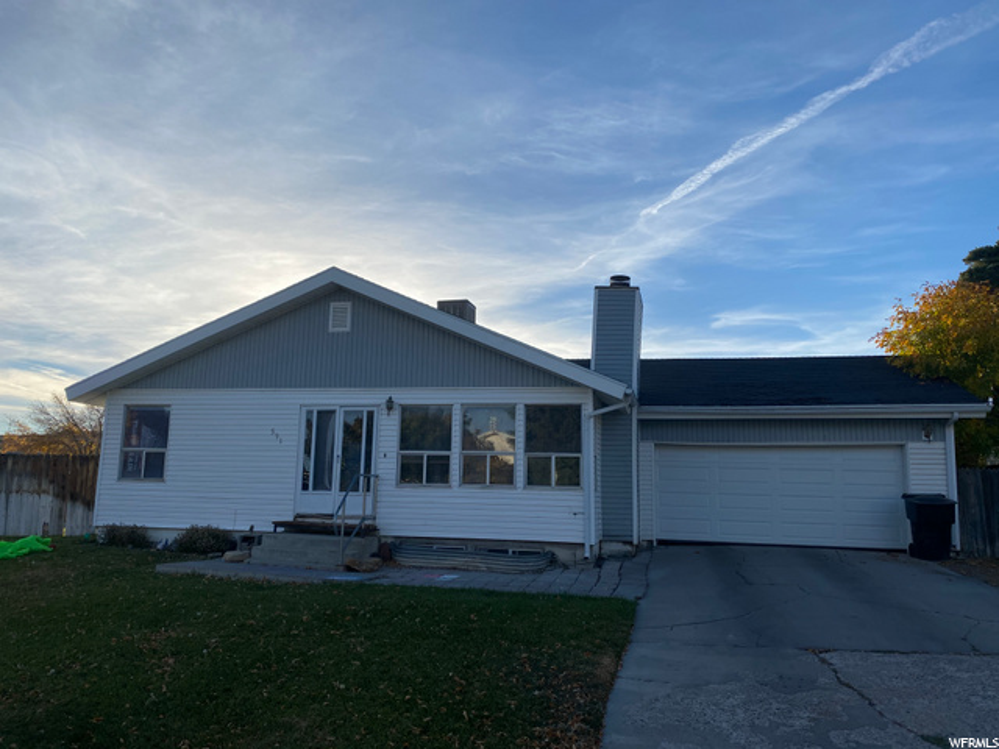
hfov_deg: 67.3
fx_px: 750
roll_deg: -1.2
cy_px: 374
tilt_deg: +7.7
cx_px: 500
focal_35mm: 26
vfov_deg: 53.1
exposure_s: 1/2967
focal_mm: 4.25
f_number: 1.8
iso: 32
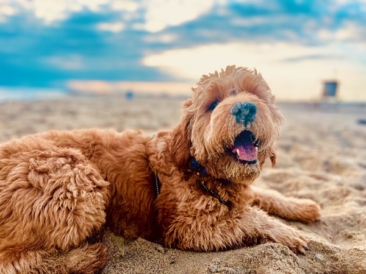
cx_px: 183
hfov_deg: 67.3
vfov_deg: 53.1
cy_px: 137
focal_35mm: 26
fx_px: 275
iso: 50
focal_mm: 5.1
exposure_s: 1/951
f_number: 1.6
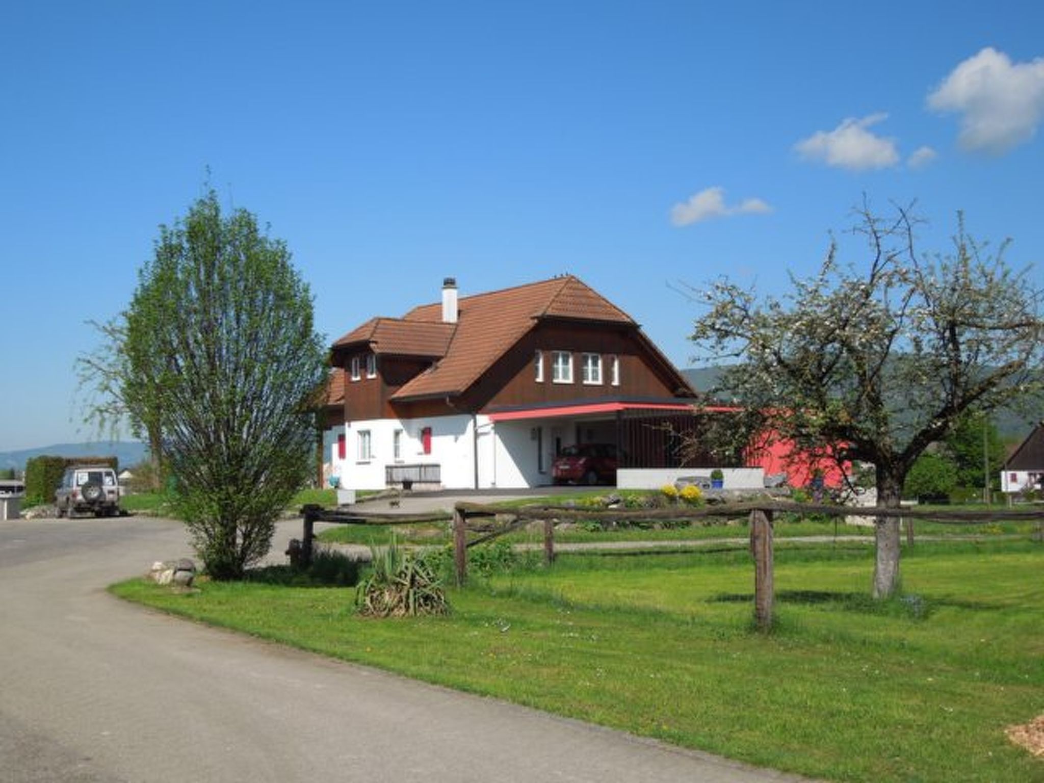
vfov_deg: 33.6
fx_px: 1297
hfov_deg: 43.9
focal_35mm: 43
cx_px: 522
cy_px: 392
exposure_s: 1/320
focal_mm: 7.8
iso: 100
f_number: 7.8
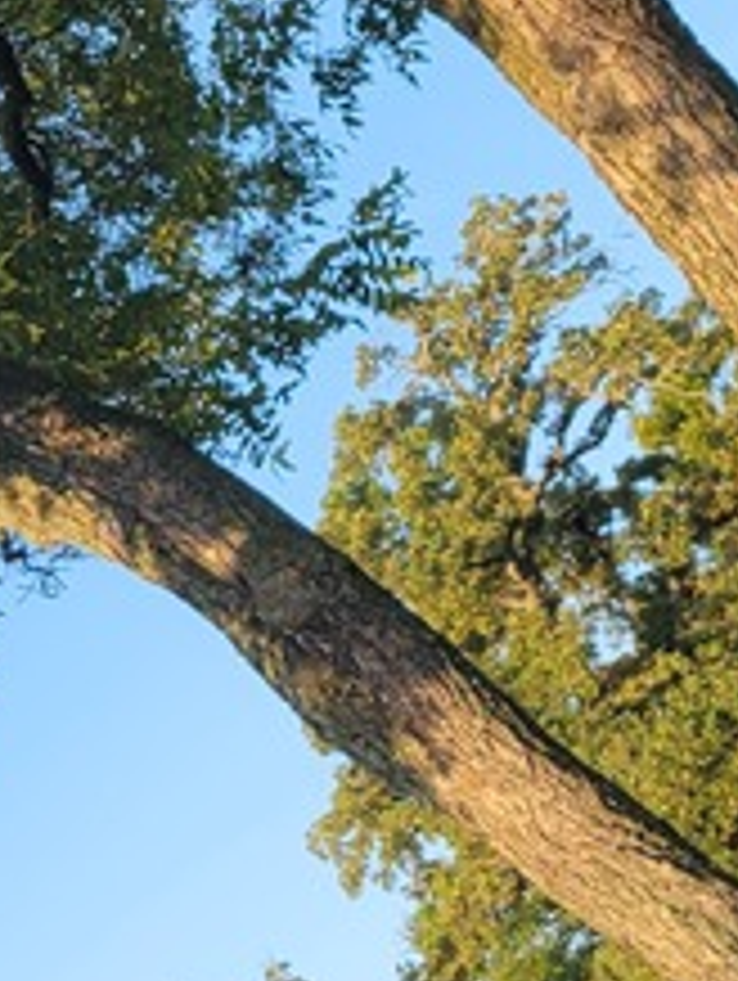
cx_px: -58
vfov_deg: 14.7
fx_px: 3461
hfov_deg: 12.0
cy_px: 1580
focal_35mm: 122
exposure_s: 1/556
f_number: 1.8
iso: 40
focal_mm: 5.4
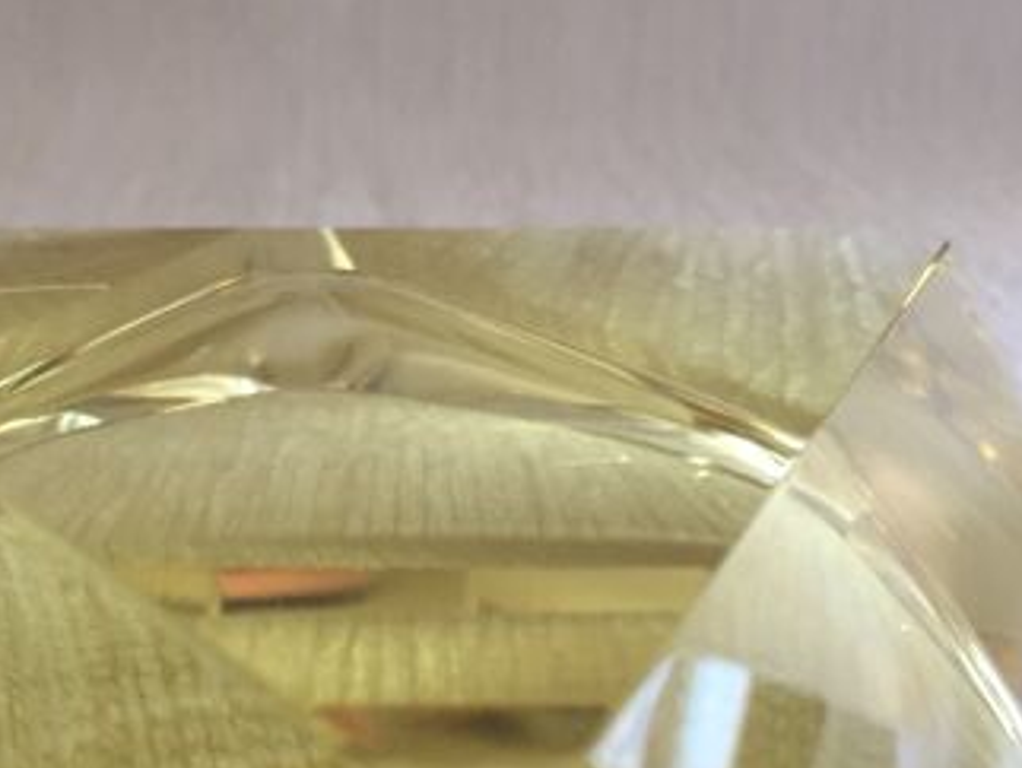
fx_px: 1595
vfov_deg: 26.4
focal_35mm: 54
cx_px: 254
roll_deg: -1.5
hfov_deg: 34.7
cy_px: 651
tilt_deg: -26.1
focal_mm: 4.15
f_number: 2.2
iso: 64
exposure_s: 1/33
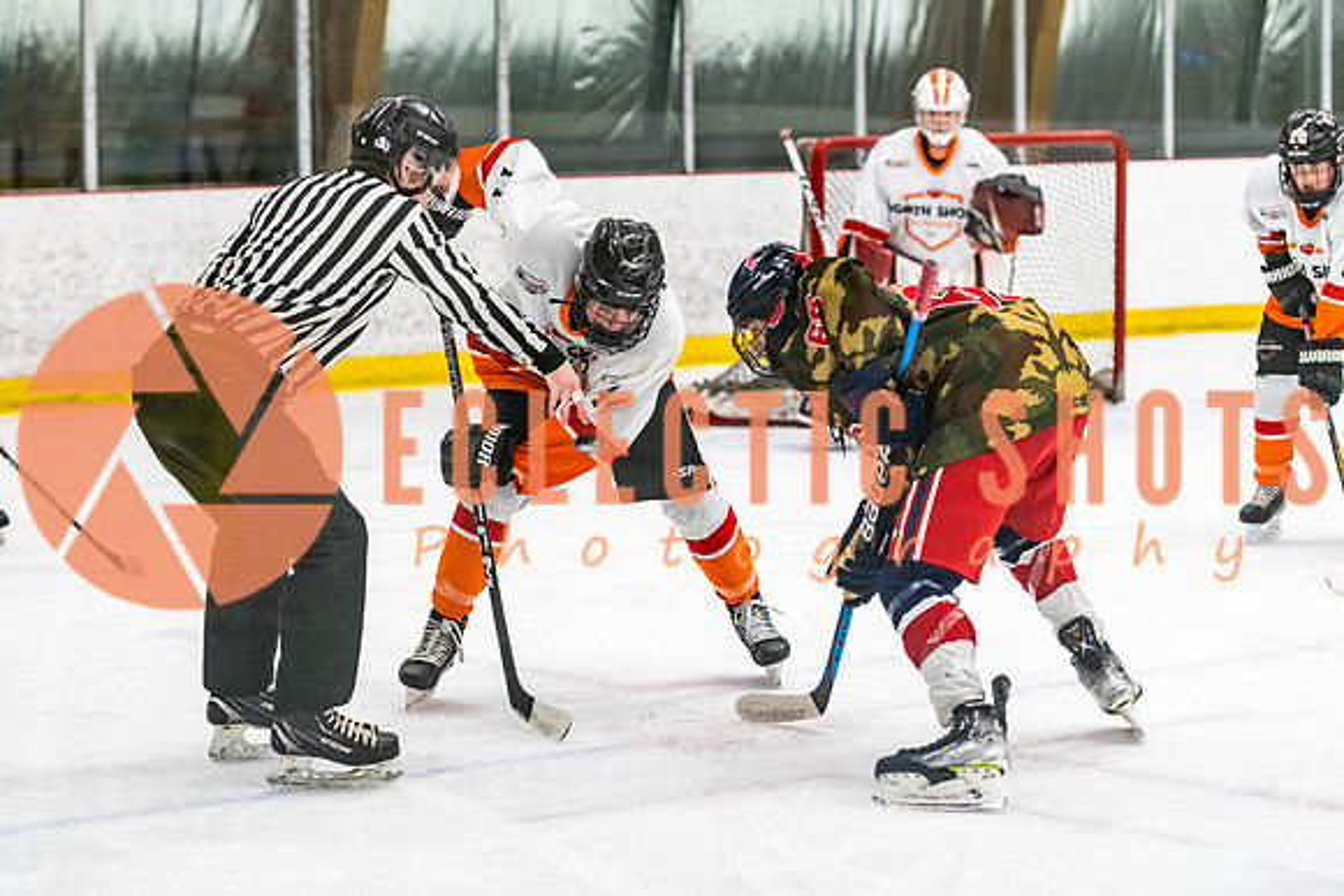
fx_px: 4297
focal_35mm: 115
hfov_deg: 17.8
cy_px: 394
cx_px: 604
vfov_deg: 11.9
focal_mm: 98
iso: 2000
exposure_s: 1/640
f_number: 2.8
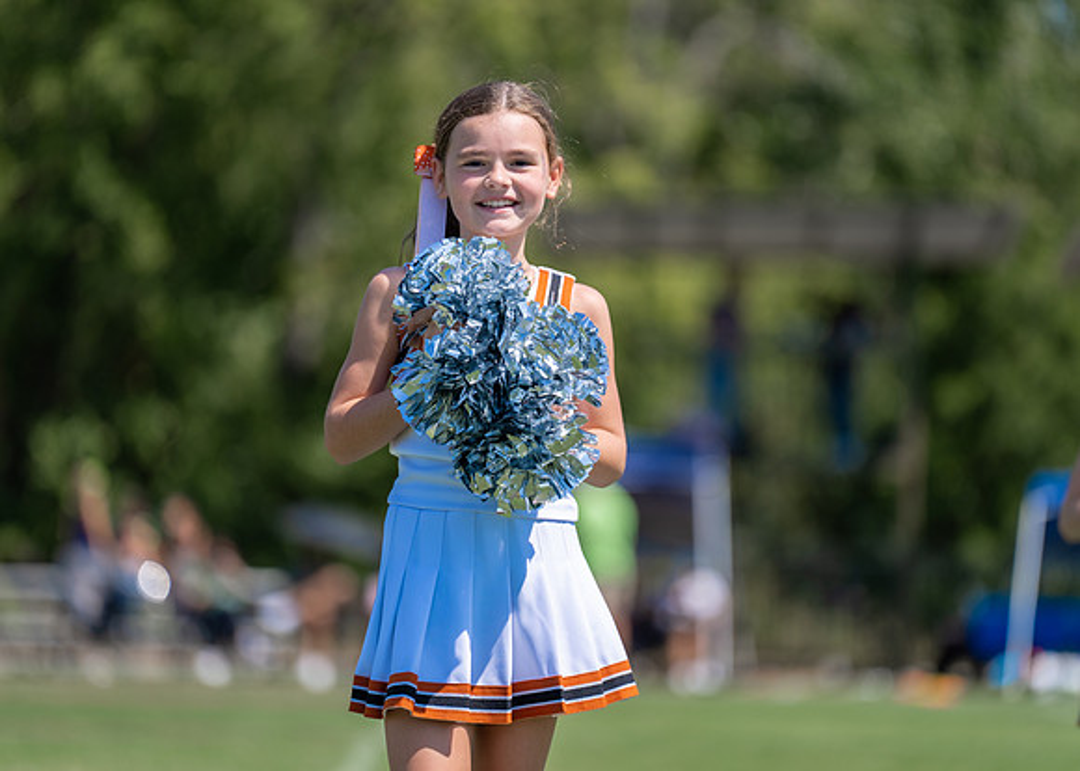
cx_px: 540
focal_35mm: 214
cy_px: 386
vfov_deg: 6.7
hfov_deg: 9.4
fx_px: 6548
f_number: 2.8
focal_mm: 200
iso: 100
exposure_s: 1/2000
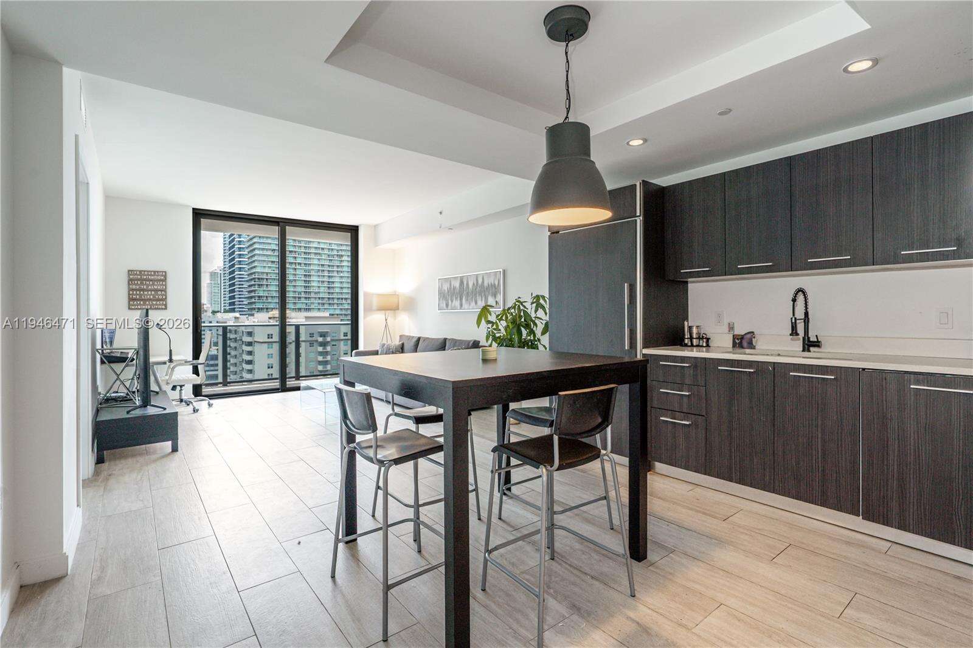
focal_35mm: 17
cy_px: 324
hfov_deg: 93.3
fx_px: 459
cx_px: 486
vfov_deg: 70.4
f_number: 8
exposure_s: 1/20
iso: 200
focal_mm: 17
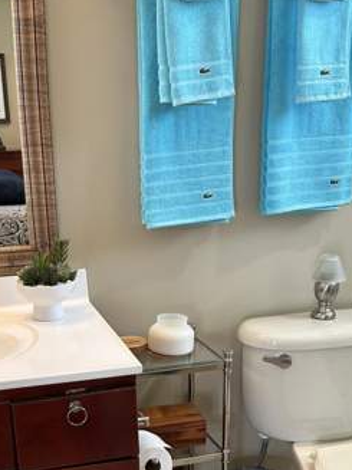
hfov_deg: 30.3
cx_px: 85
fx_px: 638
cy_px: 359
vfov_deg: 39.2
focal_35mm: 47
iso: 200
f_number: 1.78
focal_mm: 6.86
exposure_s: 1/60
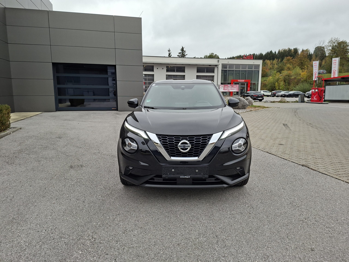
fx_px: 232
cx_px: 174
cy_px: 131
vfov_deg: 58.9
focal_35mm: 23
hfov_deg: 73.9
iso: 50
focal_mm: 5.54
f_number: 1.8
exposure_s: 1/645
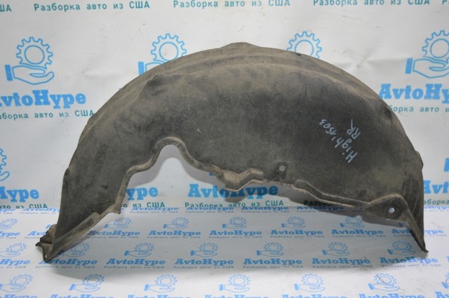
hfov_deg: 53.2
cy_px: 149
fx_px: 448
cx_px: 224
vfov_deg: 36.8
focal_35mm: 36
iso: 450
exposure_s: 1/60
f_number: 4
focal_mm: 24
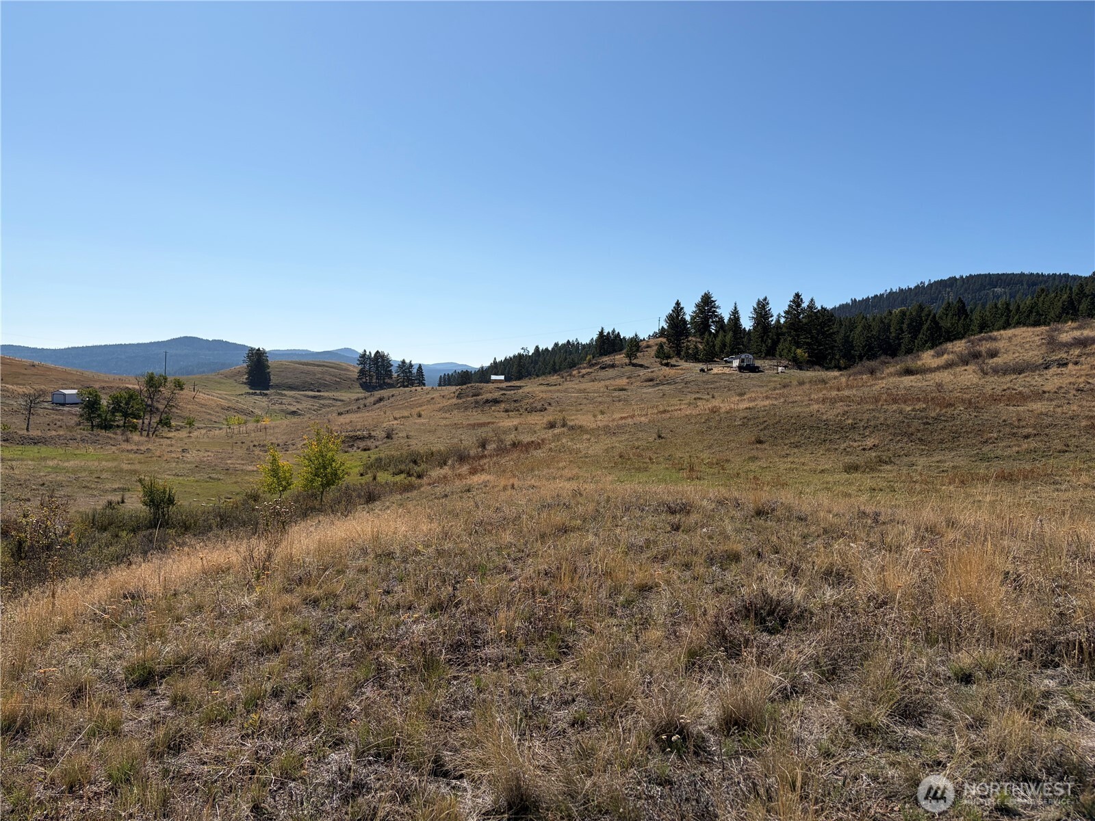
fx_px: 822
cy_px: 410
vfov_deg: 53.1
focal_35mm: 26
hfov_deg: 67.3
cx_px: 548
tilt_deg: -1.5
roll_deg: -1.8
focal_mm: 5.96
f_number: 1.6
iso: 64
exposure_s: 1/7813
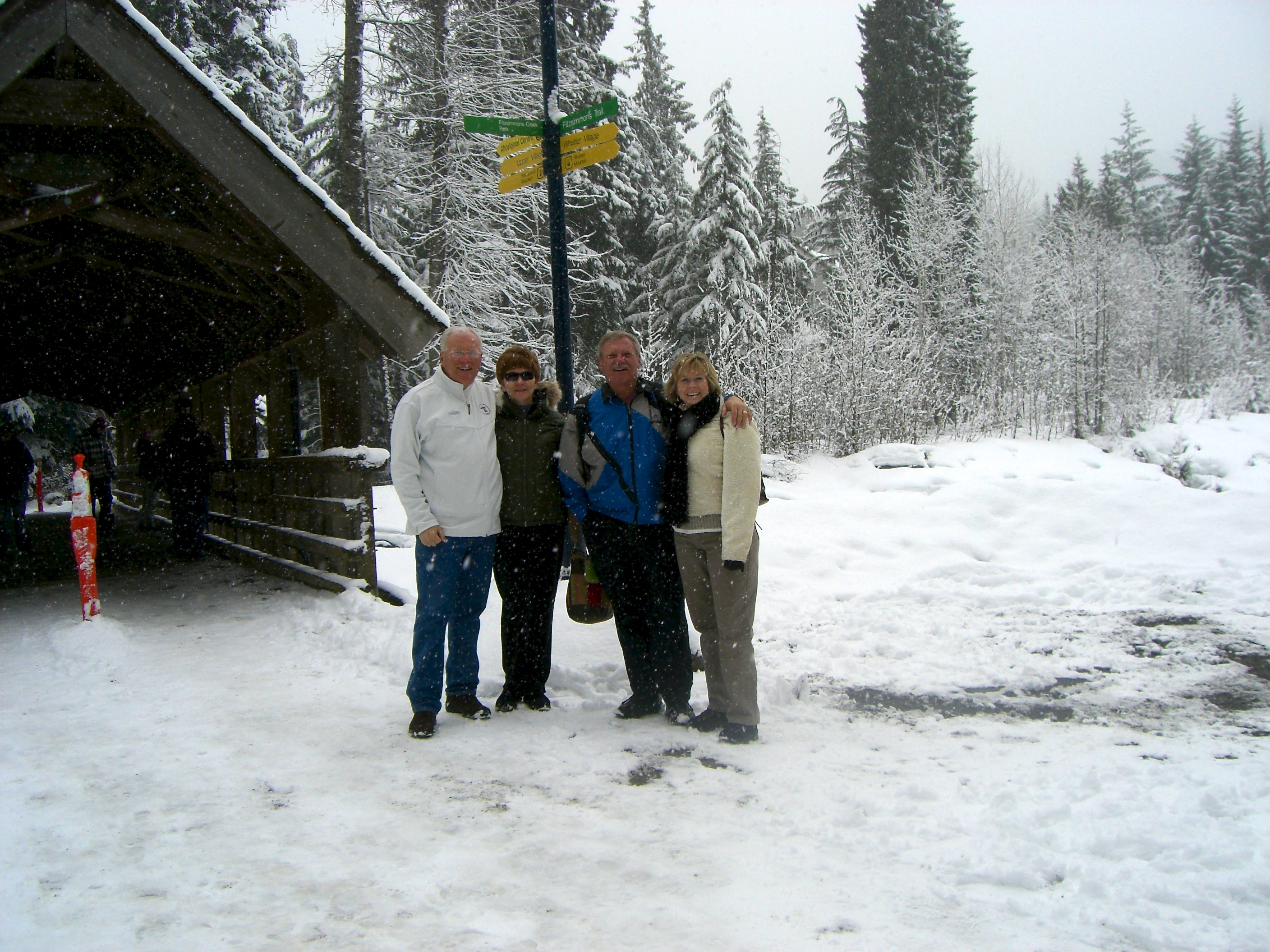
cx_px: 635
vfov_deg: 37.7
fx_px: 1394
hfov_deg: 49.0
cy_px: 476
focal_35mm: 38
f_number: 4.3
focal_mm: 6.2
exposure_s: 1/500
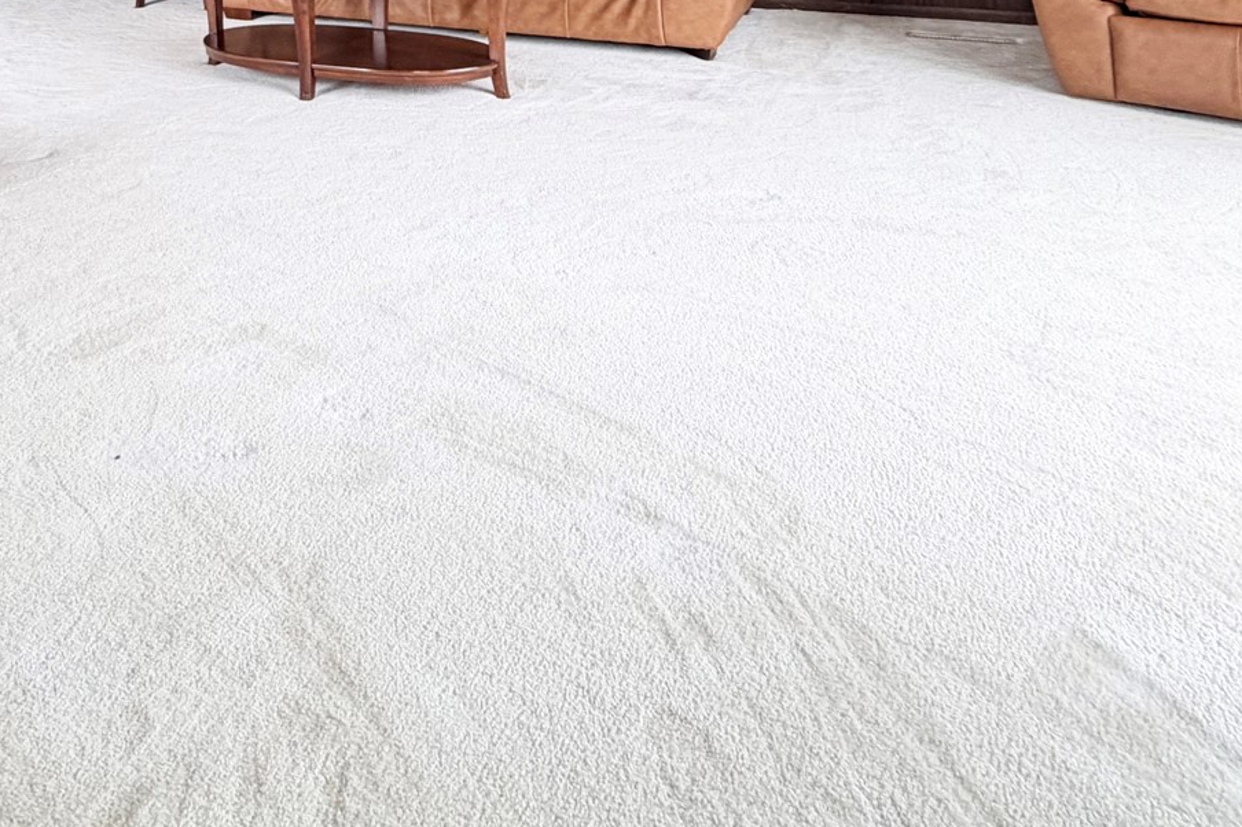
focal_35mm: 33
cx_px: 258
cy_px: -184
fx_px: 1138
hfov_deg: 53.6
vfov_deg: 32.4
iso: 125
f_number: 2.2
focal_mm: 2.22
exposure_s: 1/120
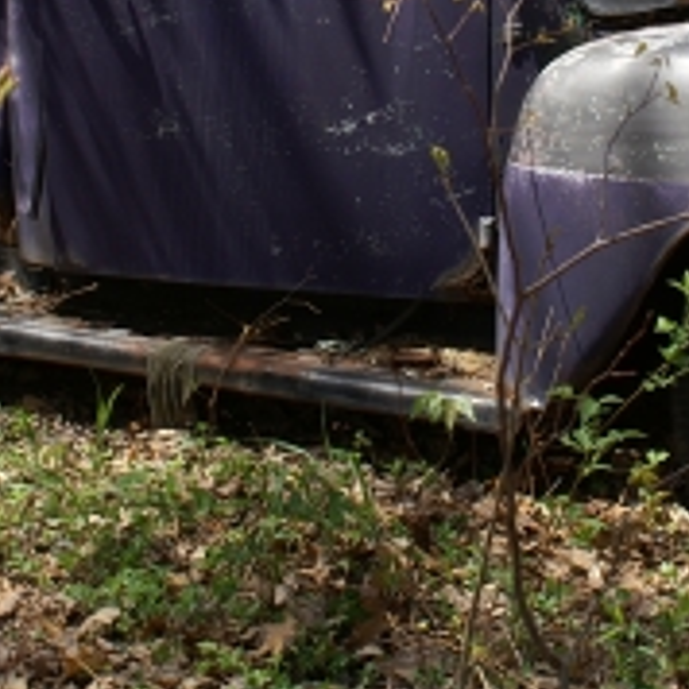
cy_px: 37
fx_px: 2882
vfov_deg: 13.5
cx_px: 430
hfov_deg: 13.6
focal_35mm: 128
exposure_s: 1/200
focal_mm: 28
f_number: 5.6
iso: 125
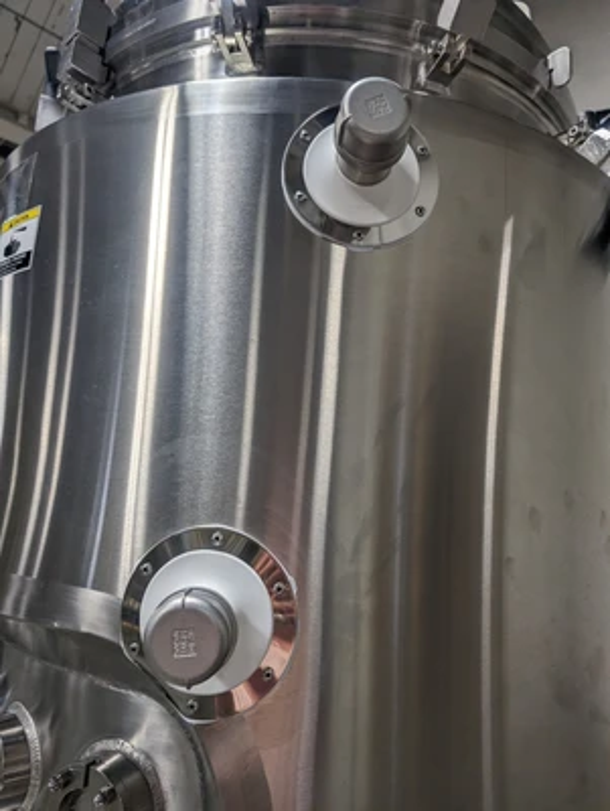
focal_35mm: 24
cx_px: 305
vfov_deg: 71.5
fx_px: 563
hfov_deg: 56.9
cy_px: 406
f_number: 1.68
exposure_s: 1/120
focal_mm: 6.9
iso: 97
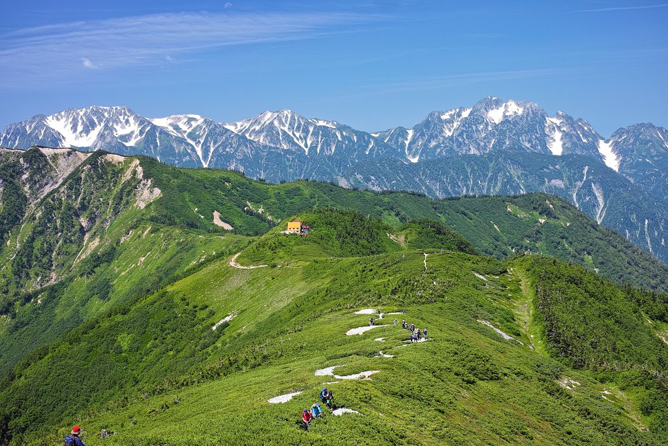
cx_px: 334
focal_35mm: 45
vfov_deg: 29.9
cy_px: 223
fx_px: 835
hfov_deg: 43.6
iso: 200
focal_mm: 30
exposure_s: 1/160
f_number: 5.6
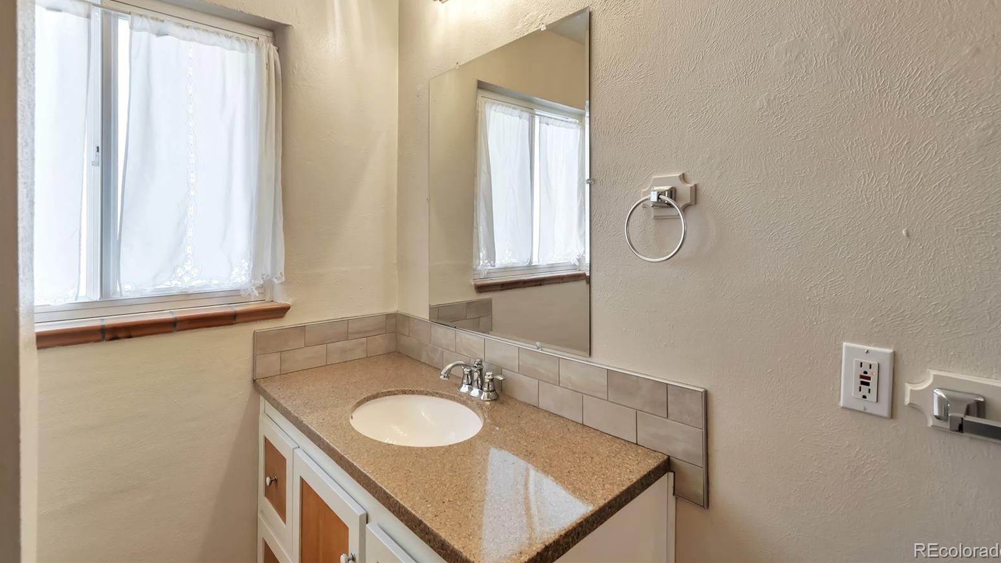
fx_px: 425
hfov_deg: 99.4
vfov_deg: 66.4
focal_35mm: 16
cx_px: 507
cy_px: 224
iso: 125
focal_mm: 10
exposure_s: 1/13
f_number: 9
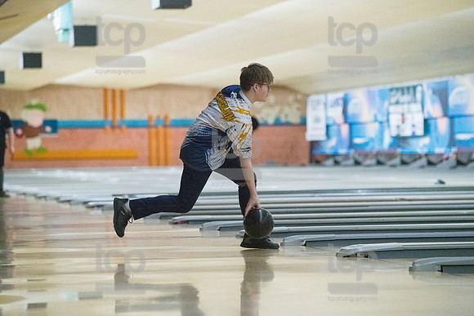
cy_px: 158
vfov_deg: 8.6
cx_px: 237
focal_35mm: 160
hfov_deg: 12.8
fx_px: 2107
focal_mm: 160
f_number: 4
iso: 10000
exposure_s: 1/1000
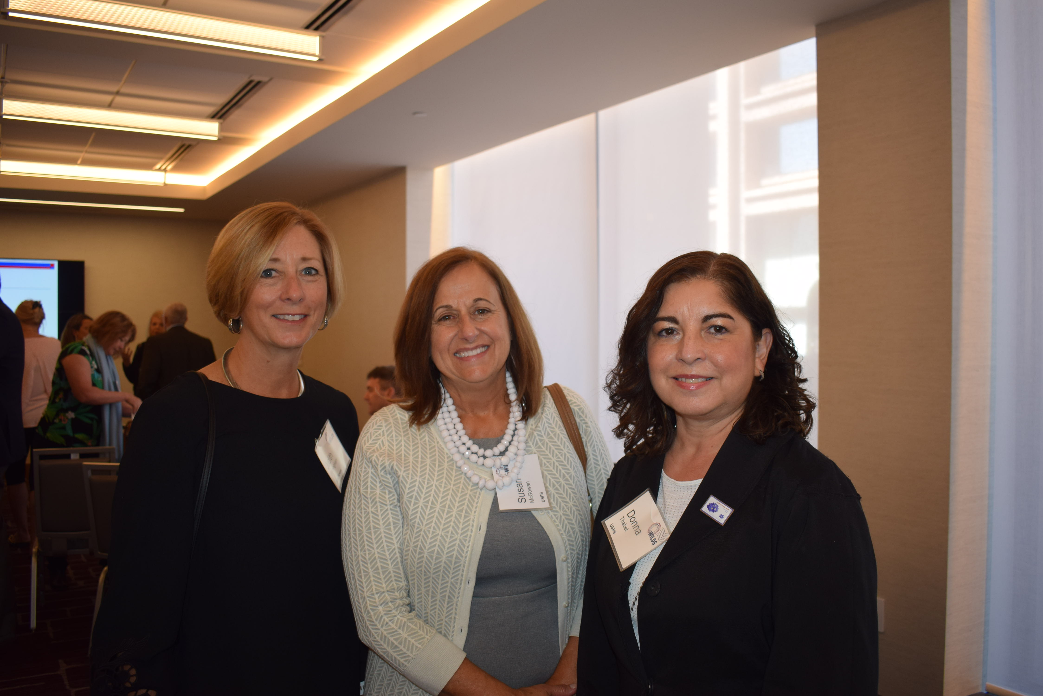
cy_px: 348
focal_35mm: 30
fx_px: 869
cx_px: 522
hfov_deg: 61.9
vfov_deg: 43.6
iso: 400
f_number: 3.8
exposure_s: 1/125
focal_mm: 20
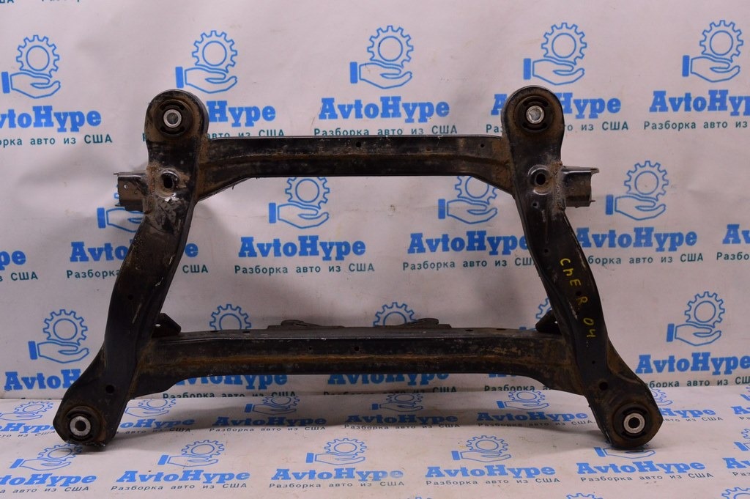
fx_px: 749
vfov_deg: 36.8
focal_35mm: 36
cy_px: 250
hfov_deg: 53.2
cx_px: 375
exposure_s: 1/125
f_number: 8
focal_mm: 24
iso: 1600
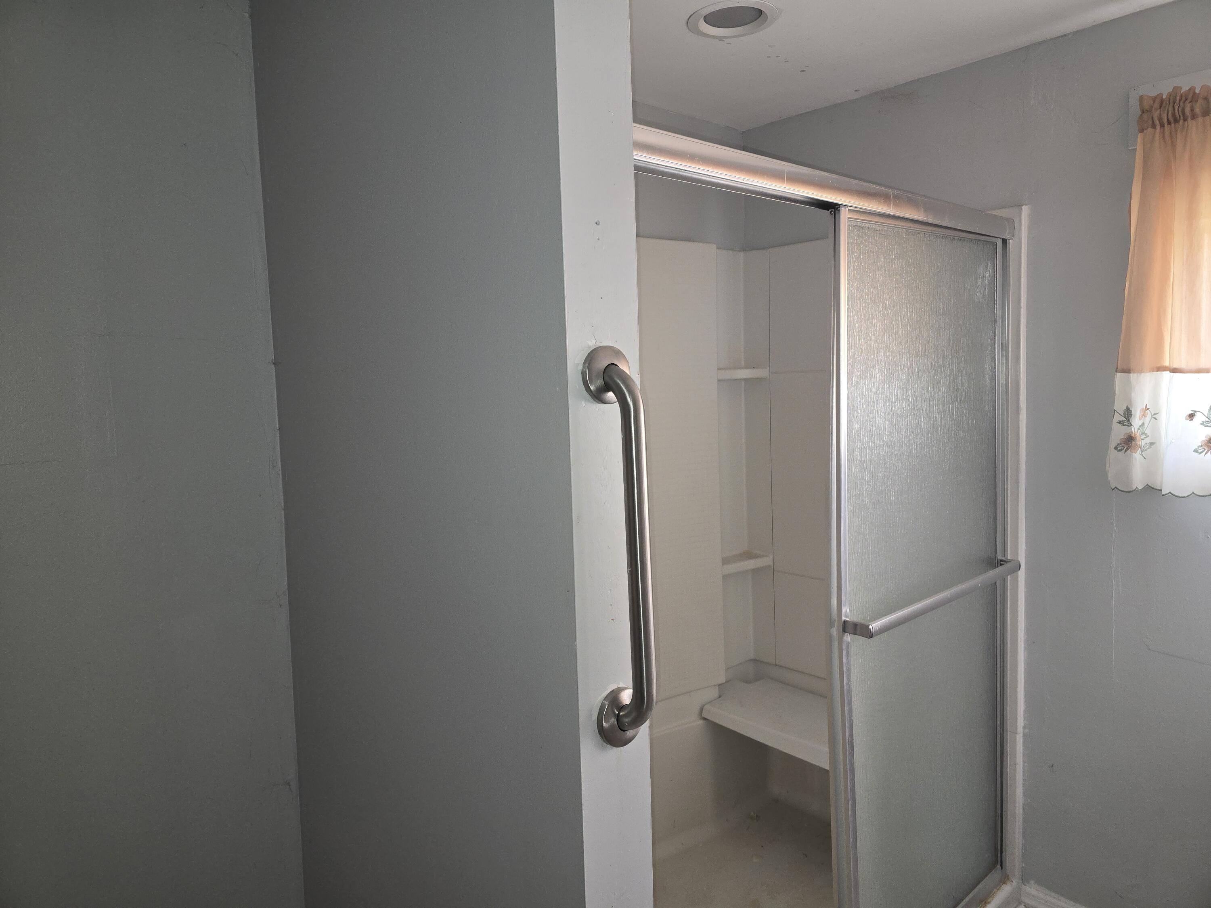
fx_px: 805
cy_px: 454
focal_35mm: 23
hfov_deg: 73.9
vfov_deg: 58.9
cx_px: 606
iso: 100
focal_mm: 6.3
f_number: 1.7
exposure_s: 1/60
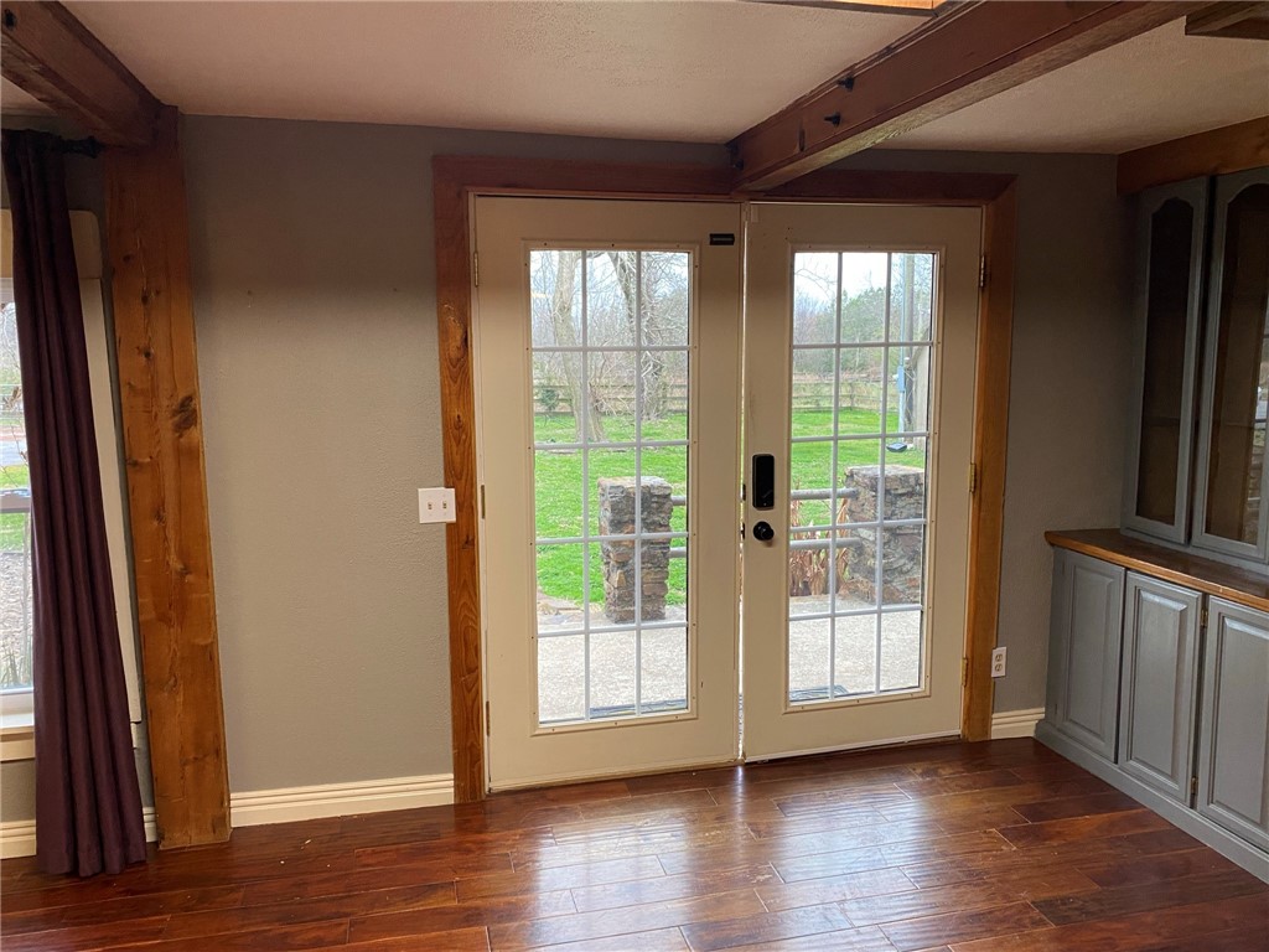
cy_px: 476
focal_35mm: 26
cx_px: 634
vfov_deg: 53.1
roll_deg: +0.9
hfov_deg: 67.3
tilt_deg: -8.4
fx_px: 953
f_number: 1.8
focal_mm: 4.25
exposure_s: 1/60
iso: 250
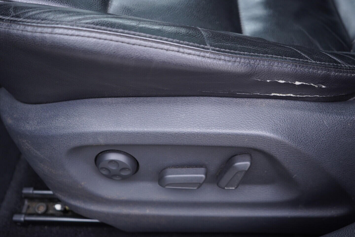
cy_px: 118
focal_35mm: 36
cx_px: 178
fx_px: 355
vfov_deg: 36.9
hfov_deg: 53.1
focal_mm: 24
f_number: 2.8
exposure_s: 1/40
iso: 320
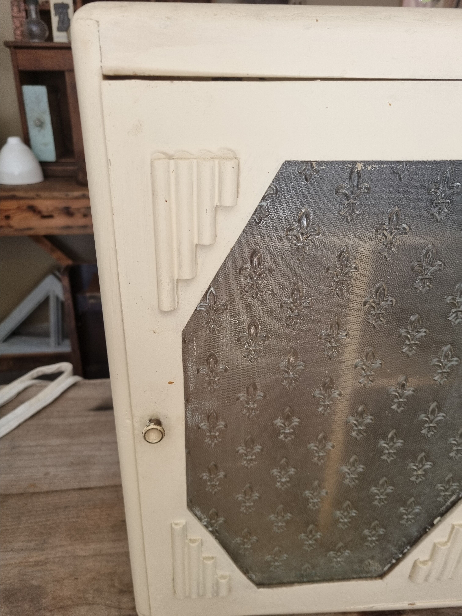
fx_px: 463
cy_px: 308
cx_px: 231
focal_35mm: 26
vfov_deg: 67.3
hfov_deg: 53.1
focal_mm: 5.4
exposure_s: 1/100
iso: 100
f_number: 1.8
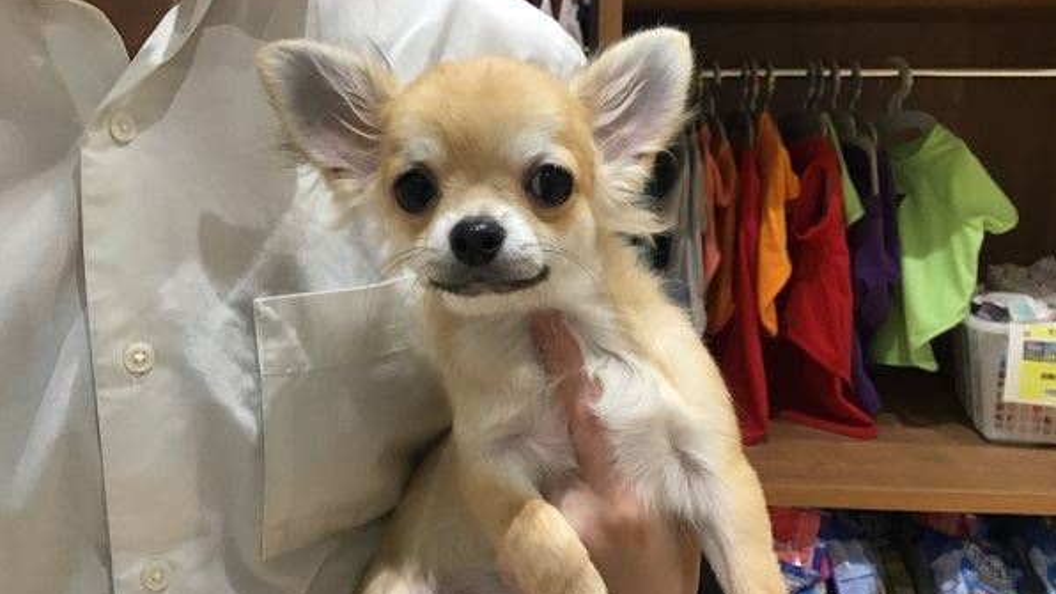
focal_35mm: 34
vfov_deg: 34.5
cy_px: 238
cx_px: 530
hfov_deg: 58.0
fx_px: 952
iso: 80
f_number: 2.4
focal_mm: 3.3
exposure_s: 1/30
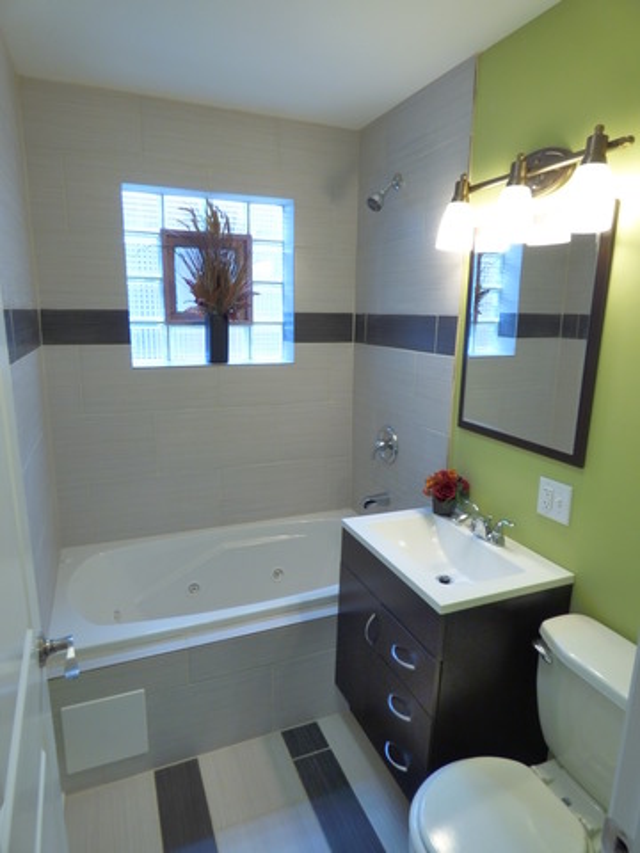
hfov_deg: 66.0
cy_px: 426
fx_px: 493
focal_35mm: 20
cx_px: 320
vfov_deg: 81.7
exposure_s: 1/20
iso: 400
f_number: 3.5
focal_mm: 3.58
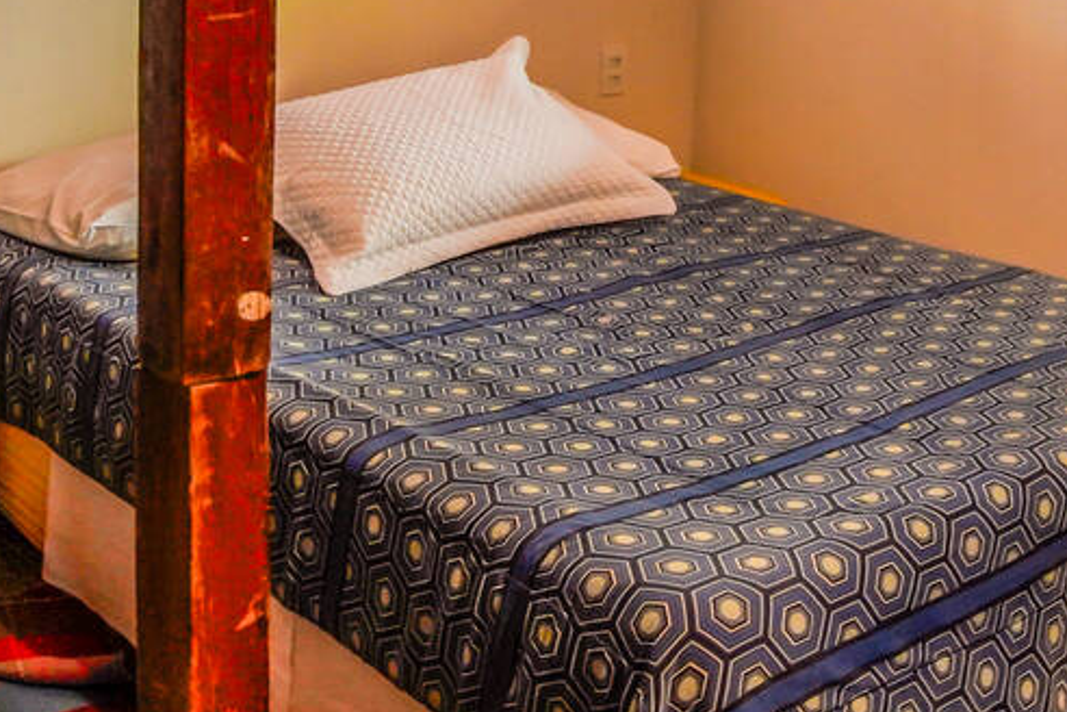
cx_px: 583
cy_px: -20
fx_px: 1660
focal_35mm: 56
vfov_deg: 23.1
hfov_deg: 35.6
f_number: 5
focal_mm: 17
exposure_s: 1/20
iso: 1600
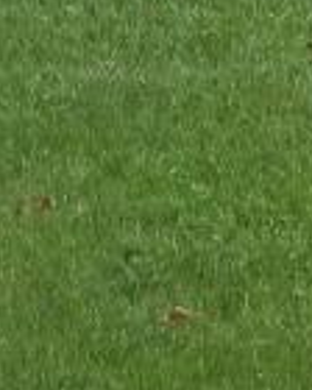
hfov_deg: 6.6
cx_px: 84
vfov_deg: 7.6
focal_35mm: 235
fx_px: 2712
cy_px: -607
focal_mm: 5.9
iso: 64
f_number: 3.3
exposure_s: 1/200
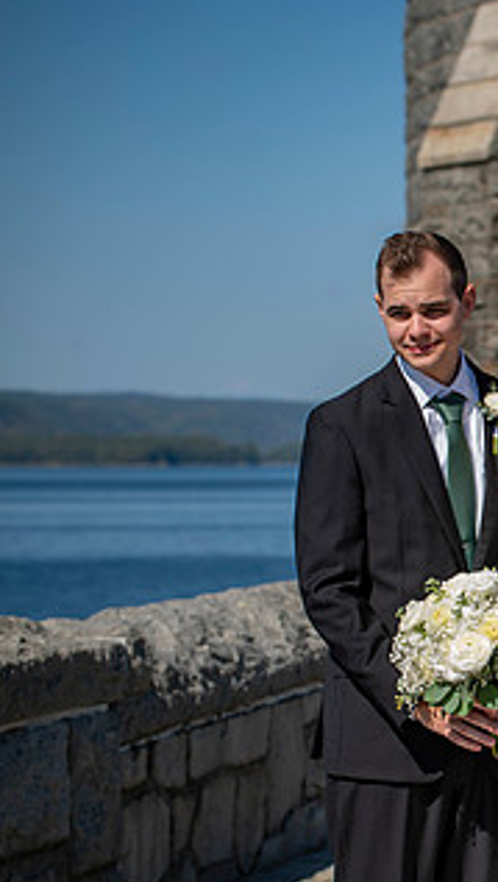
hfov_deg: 8.8
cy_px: 498
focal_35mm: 135
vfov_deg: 15.9
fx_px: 3160
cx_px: 734
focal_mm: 70
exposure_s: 1/1000
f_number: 4
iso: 50
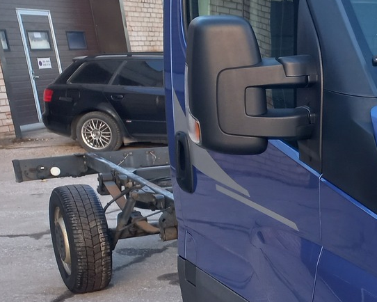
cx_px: 483
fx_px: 804
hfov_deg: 23.5
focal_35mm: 72
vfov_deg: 21.0
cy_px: 246
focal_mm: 4.6
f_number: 1.8
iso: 40
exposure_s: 1/50
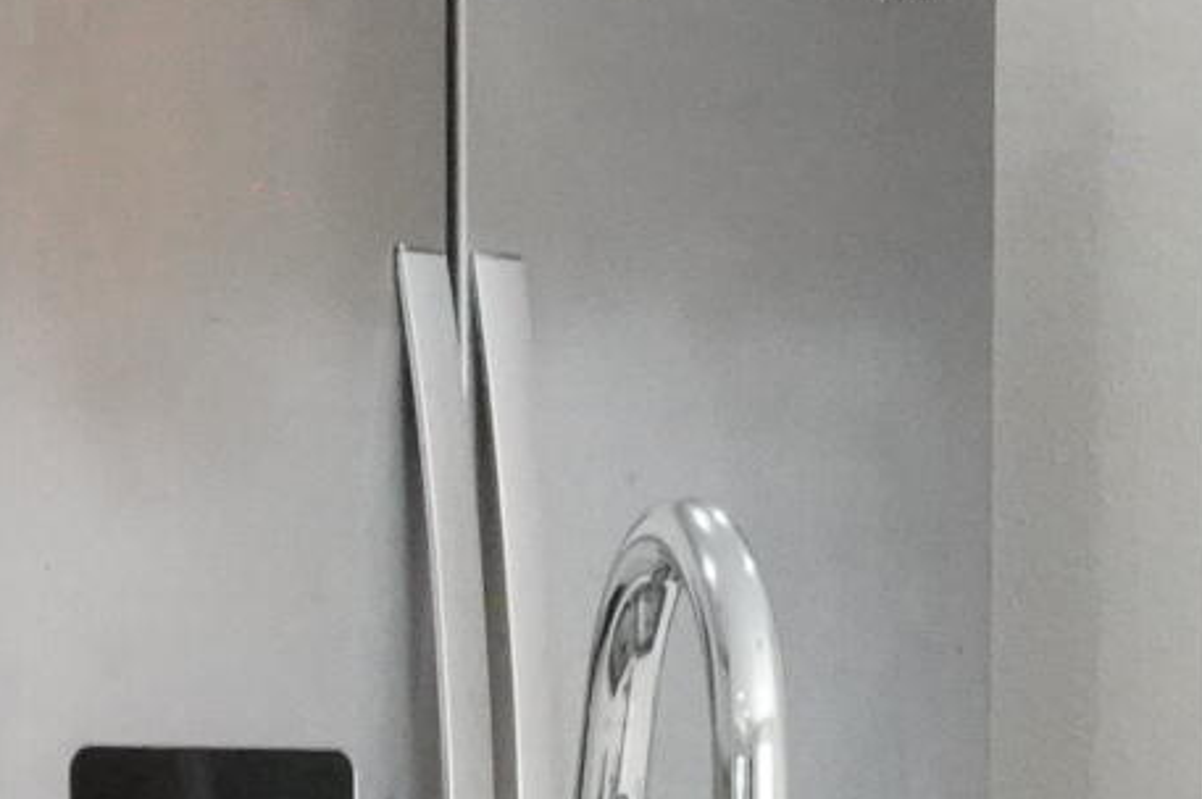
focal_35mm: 230
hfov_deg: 9.0
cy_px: 2316
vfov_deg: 5.6
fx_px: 7674
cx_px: 552
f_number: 18
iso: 12800
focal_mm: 35
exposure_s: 1/60
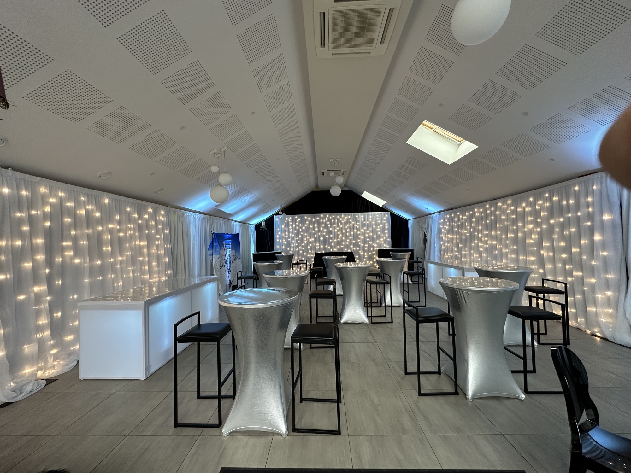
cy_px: 236
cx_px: 316
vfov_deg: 85.7
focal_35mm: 14
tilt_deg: +2.5
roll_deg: +1.9
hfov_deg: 102.1
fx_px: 255
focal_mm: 2.22
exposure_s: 1/99
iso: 200
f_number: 2.2
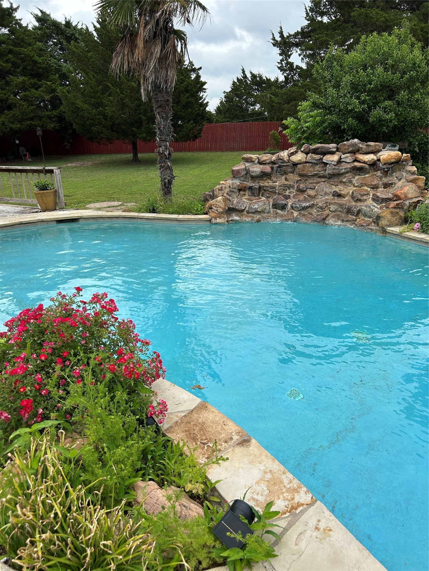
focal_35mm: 26
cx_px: 214
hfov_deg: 53.1
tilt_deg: -18.7
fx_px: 430
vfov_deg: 67.3
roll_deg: +0.1
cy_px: 286
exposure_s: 1/1808
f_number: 1.5
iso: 50
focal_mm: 5.7
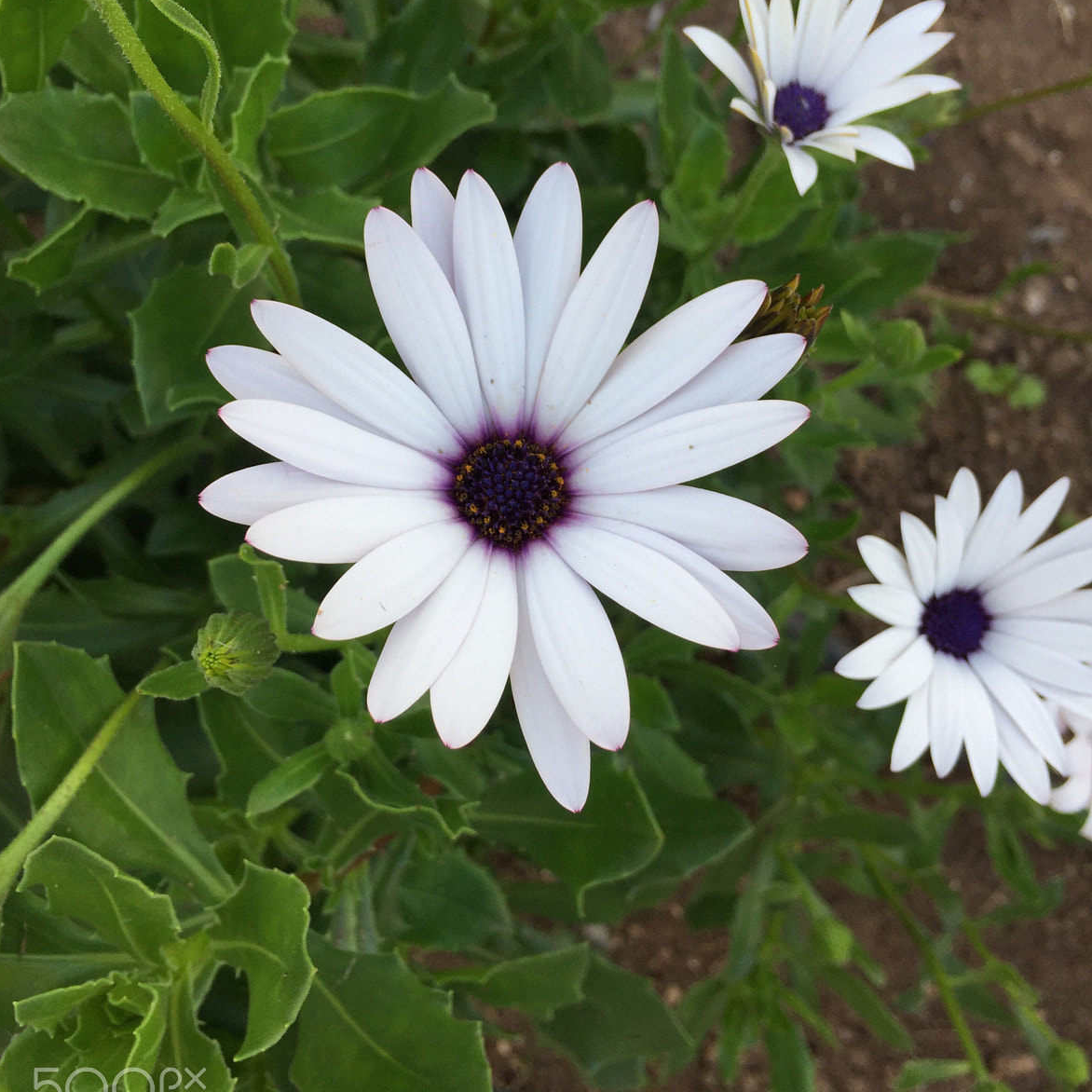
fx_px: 1249
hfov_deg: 47.2
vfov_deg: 47.1
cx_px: 534
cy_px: 466
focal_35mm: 35
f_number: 2.2
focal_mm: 4.15
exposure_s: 1/557
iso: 32
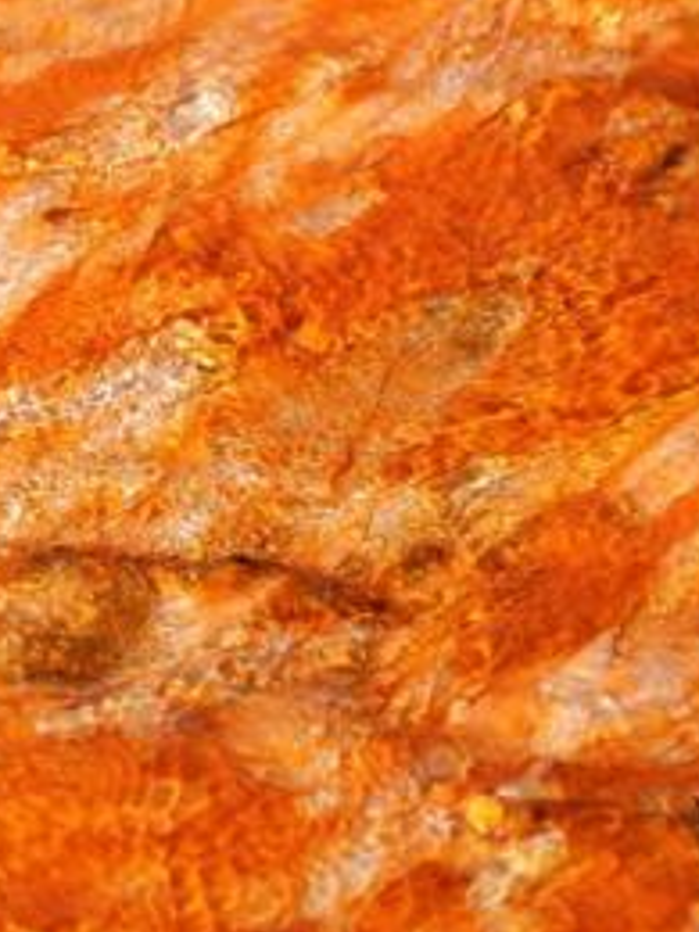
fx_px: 19089
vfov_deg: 2.8
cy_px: 350
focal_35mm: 709
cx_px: -108
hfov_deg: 2.1
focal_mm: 200
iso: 200
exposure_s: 1/1600
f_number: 5.6
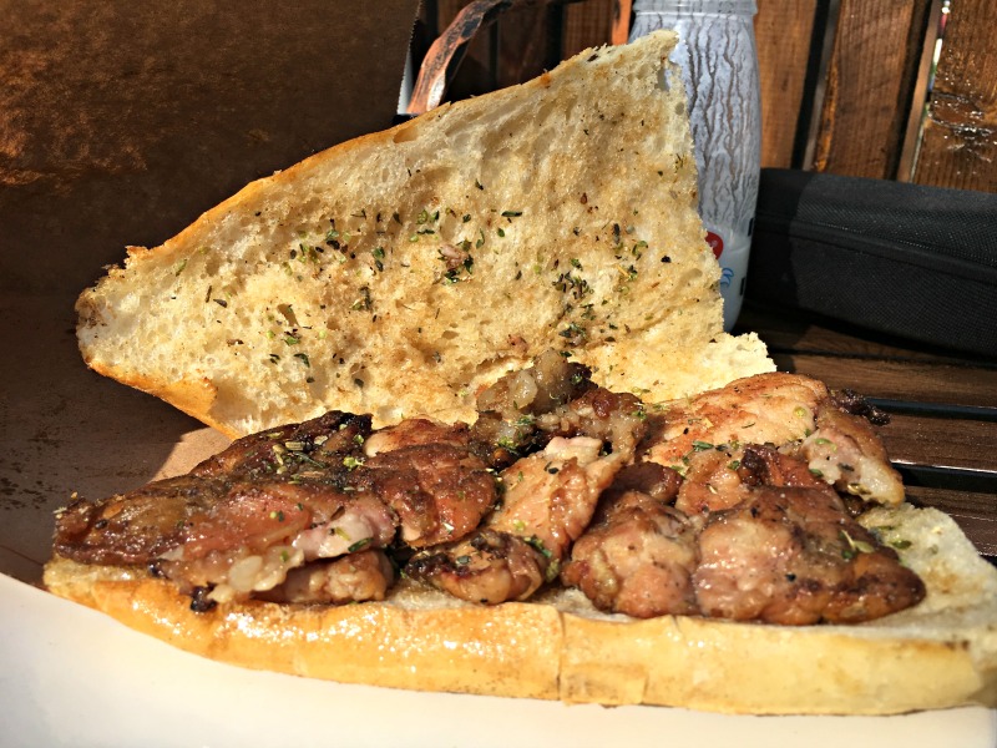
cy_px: 374
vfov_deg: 48.2
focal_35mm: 29
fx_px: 835
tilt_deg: -24.0
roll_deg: -0.5
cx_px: 498
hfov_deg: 61.7
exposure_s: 1/1570
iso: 25
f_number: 2.2
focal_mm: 4.15
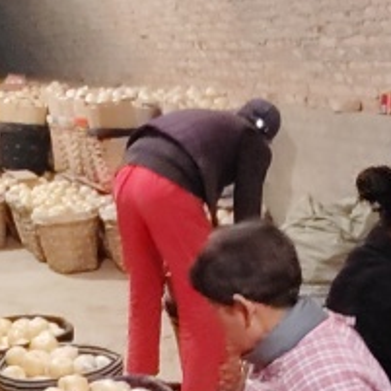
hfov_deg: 23.1
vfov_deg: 22.0
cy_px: 413
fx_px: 958
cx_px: 210
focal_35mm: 75
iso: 1250
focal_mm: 1.68
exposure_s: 1/16.7
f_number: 2.2
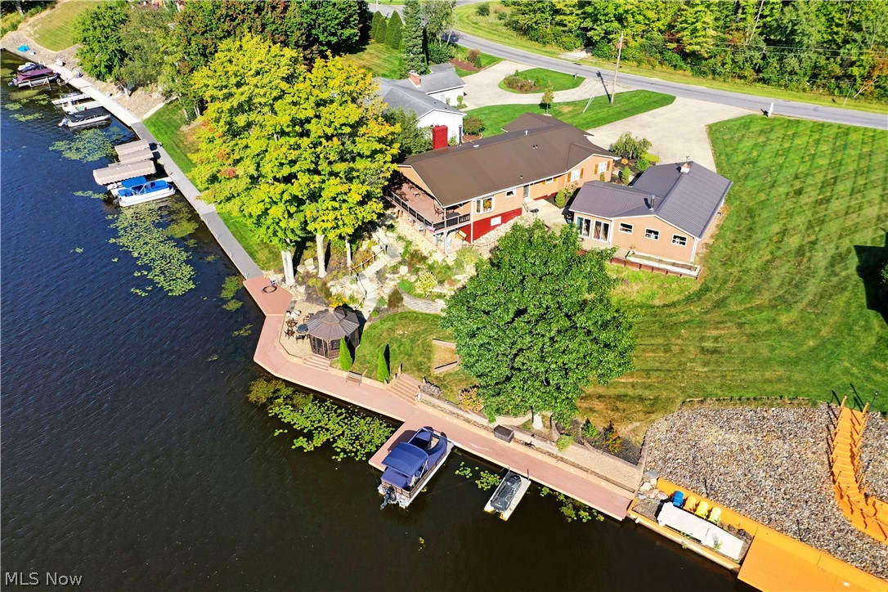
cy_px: 296
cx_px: 444
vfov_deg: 46.4
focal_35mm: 28
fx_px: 691
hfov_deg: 65.5
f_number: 5
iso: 100
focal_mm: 10.26
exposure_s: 1/320
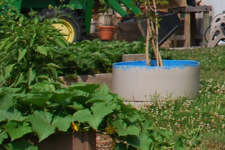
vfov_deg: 6.2
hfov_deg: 8.7
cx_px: 502
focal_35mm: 219
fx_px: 1370
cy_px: -93
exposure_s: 1/250
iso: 100
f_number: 8
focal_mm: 31
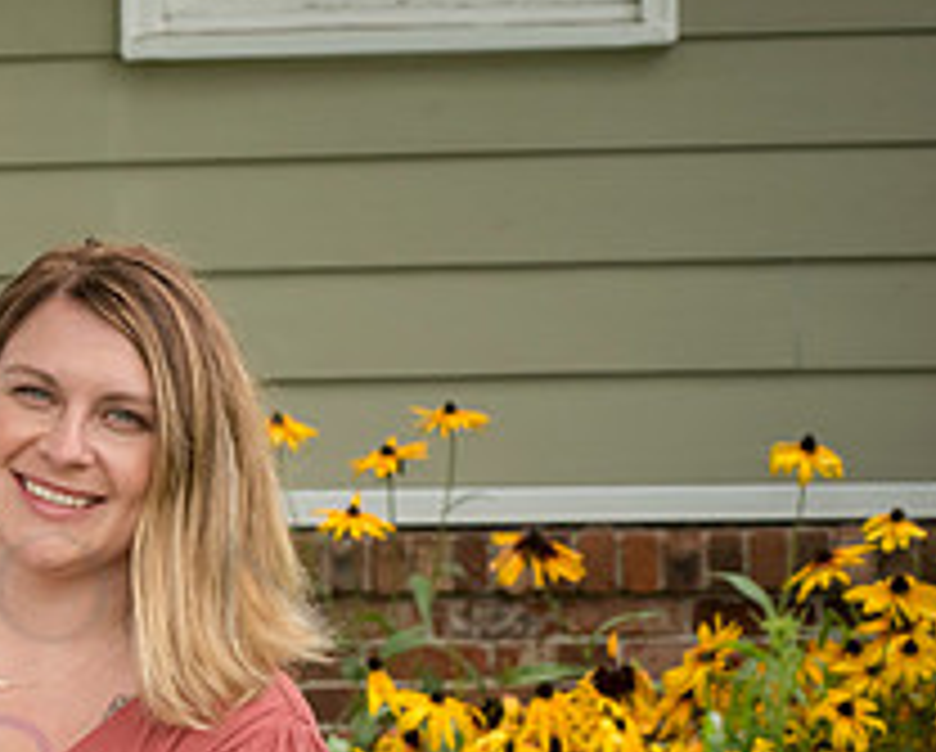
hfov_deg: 8.4
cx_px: -314
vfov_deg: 6.9
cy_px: 763
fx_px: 6242
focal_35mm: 225
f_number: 9
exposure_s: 1/320
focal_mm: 80
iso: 500
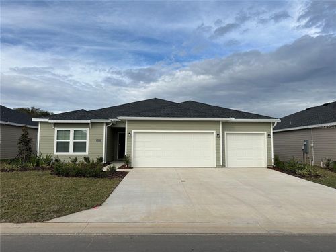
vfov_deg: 56.8
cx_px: 168
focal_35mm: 24
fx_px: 233
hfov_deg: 71.6
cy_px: 126
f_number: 1.78
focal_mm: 6.86
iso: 80
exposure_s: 1/5525
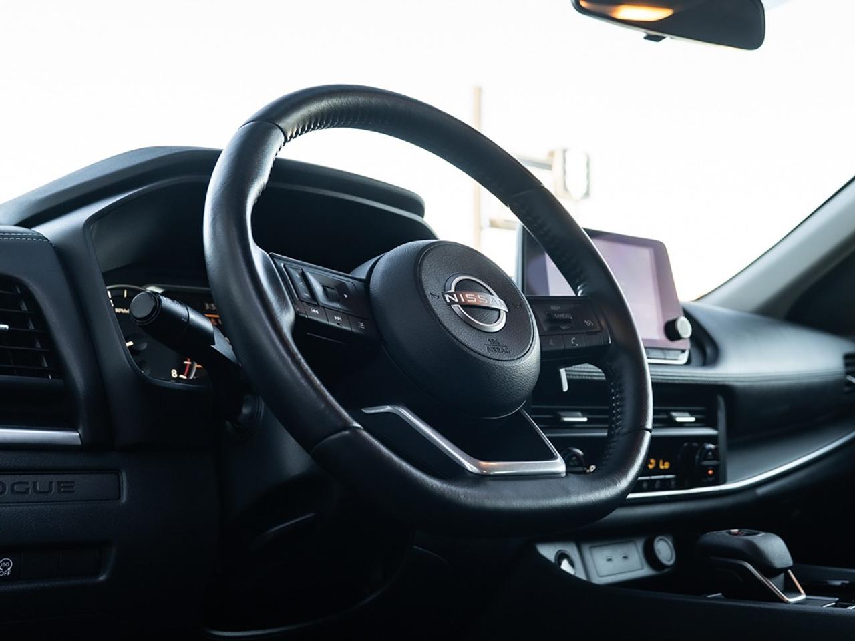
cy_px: 316
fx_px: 1060
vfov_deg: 33.7
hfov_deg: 43.8
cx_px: 487
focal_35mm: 43
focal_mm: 26
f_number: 4
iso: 250
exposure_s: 1/60
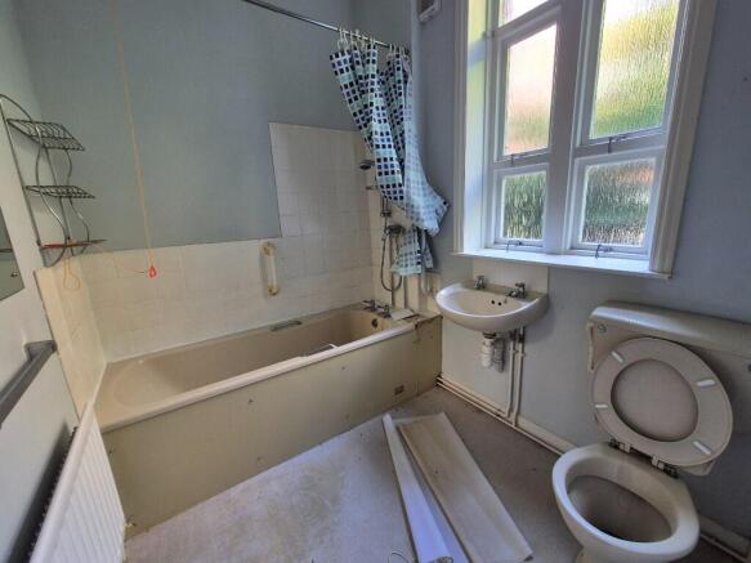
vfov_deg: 89.9
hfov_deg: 106.2
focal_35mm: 13
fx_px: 282
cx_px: 376
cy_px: 282
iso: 200
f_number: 2.2
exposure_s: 1/50
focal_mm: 2.2
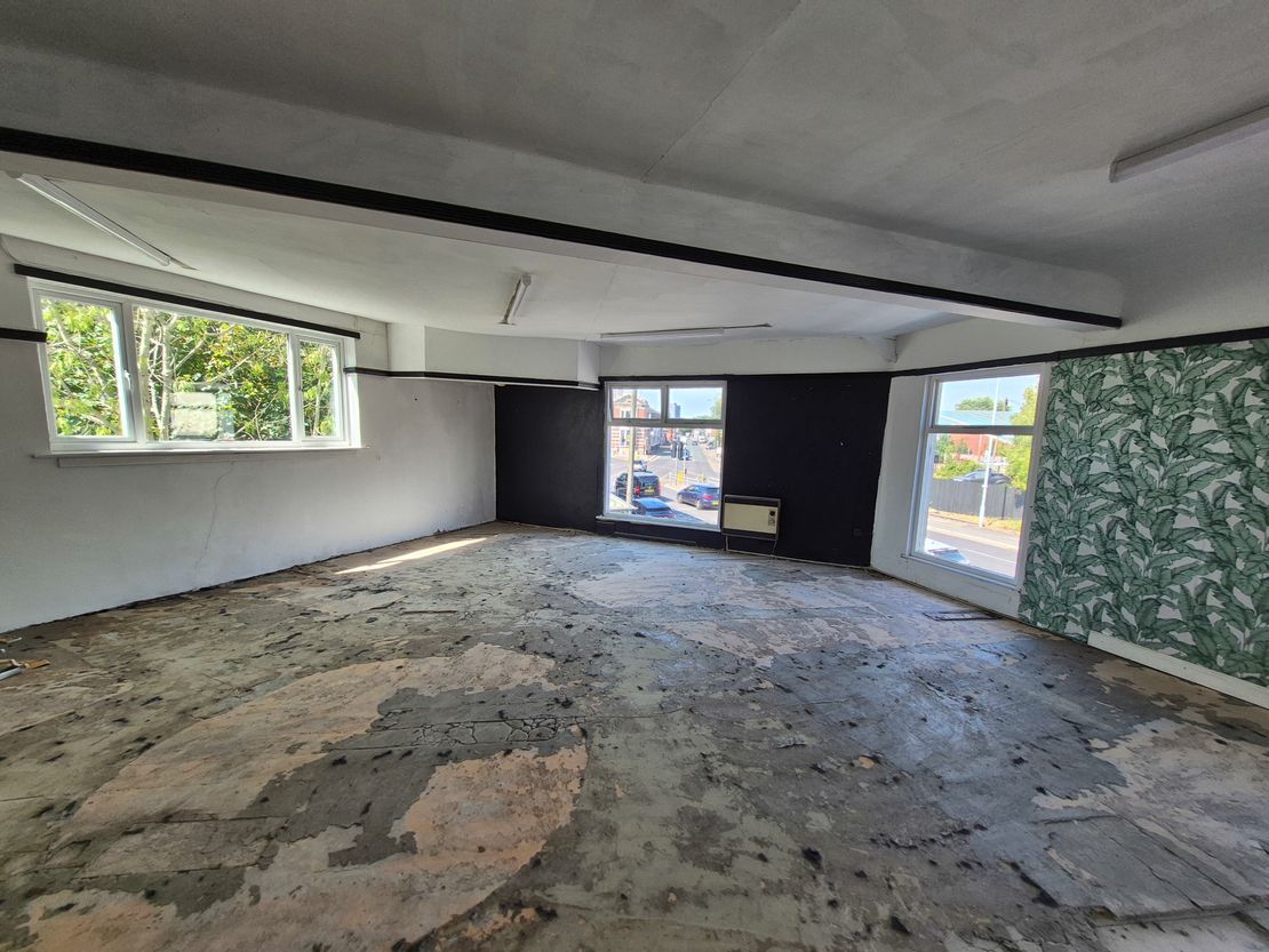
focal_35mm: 13
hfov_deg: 106.2
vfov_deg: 89.9
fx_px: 477
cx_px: 634
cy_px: 476
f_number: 2.2
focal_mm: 1.74
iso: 50
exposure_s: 1/138
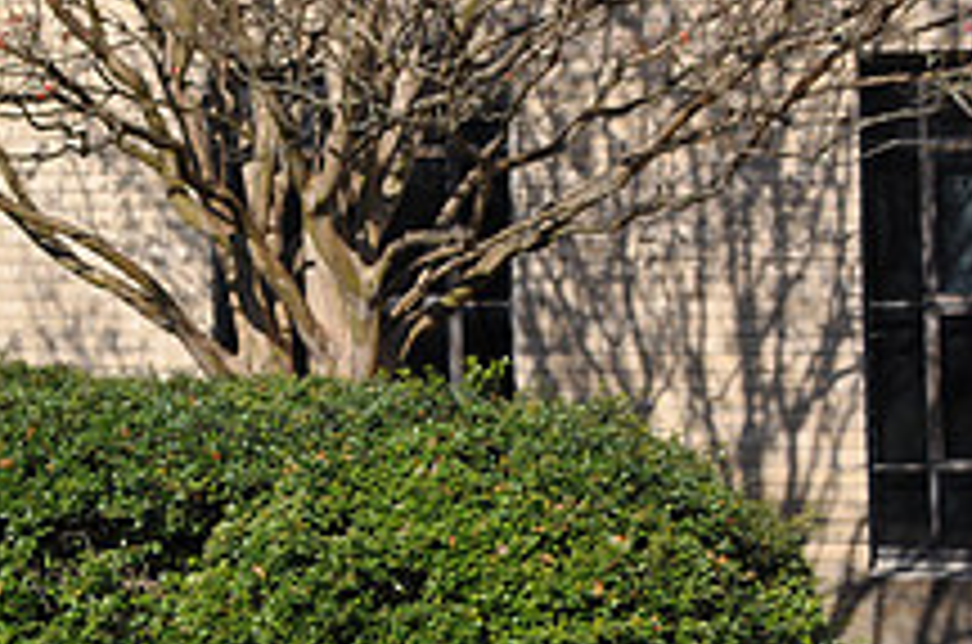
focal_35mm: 153
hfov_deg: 13.1
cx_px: -184
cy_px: 106
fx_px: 4122
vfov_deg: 8.9
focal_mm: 38
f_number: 9
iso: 200
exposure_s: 1/320
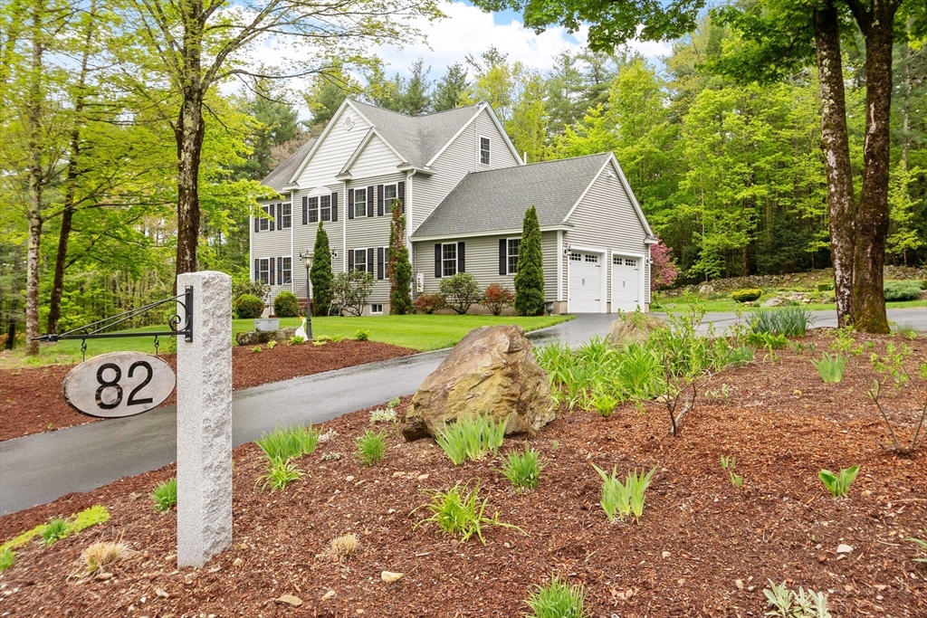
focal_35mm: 30
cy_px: 309
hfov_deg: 61.9
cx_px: 464
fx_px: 773
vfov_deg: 43.6
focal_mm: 20
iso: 400
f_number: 8
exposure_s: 1/125
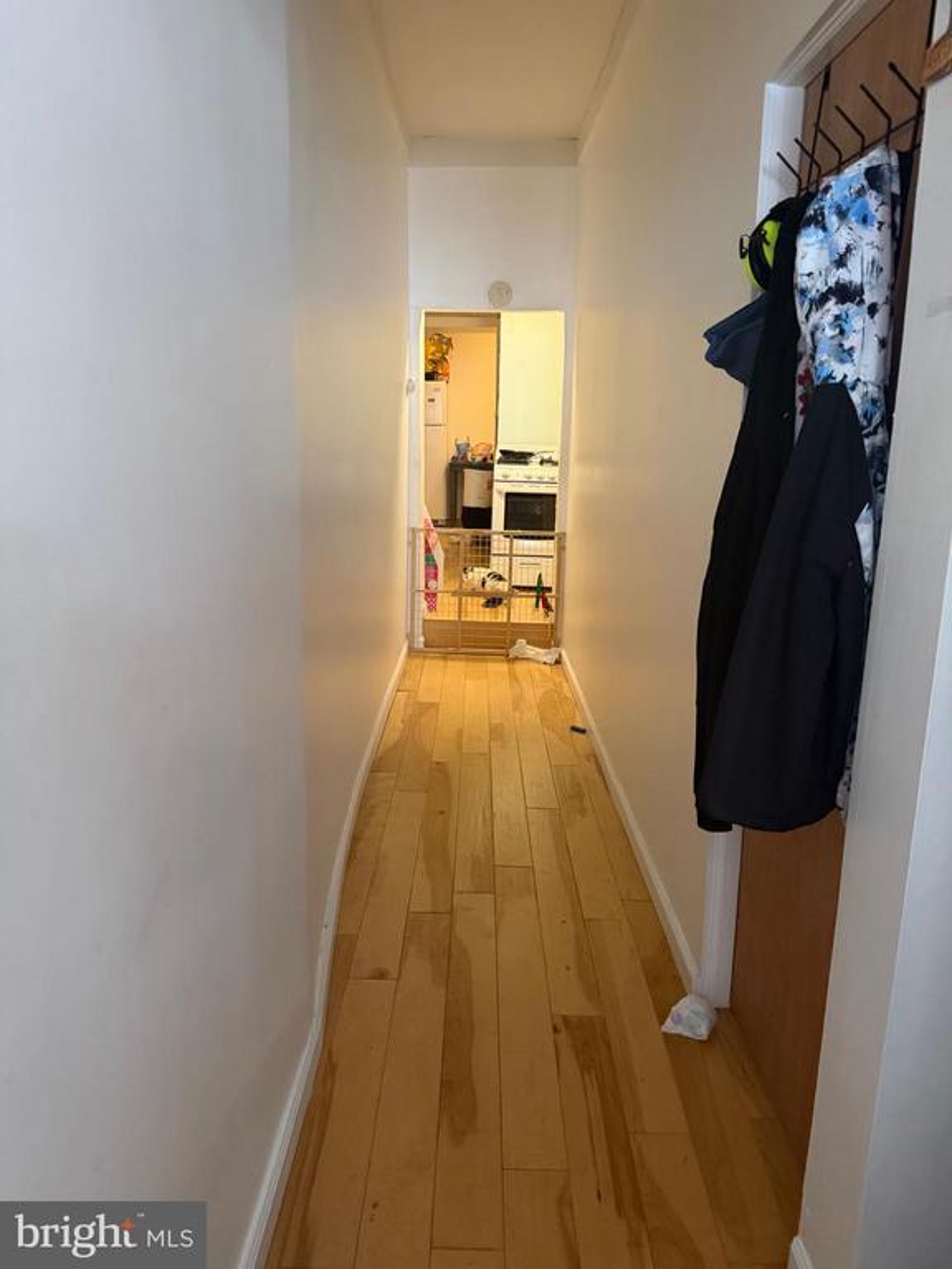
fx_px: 880
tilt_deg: -13.3
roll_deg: -2.3
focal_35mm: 24
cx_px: 476
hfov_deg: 56.8
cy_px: 634
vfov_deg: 71.6
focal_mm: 6.76
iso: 800
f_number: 1.78
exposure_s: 1/52
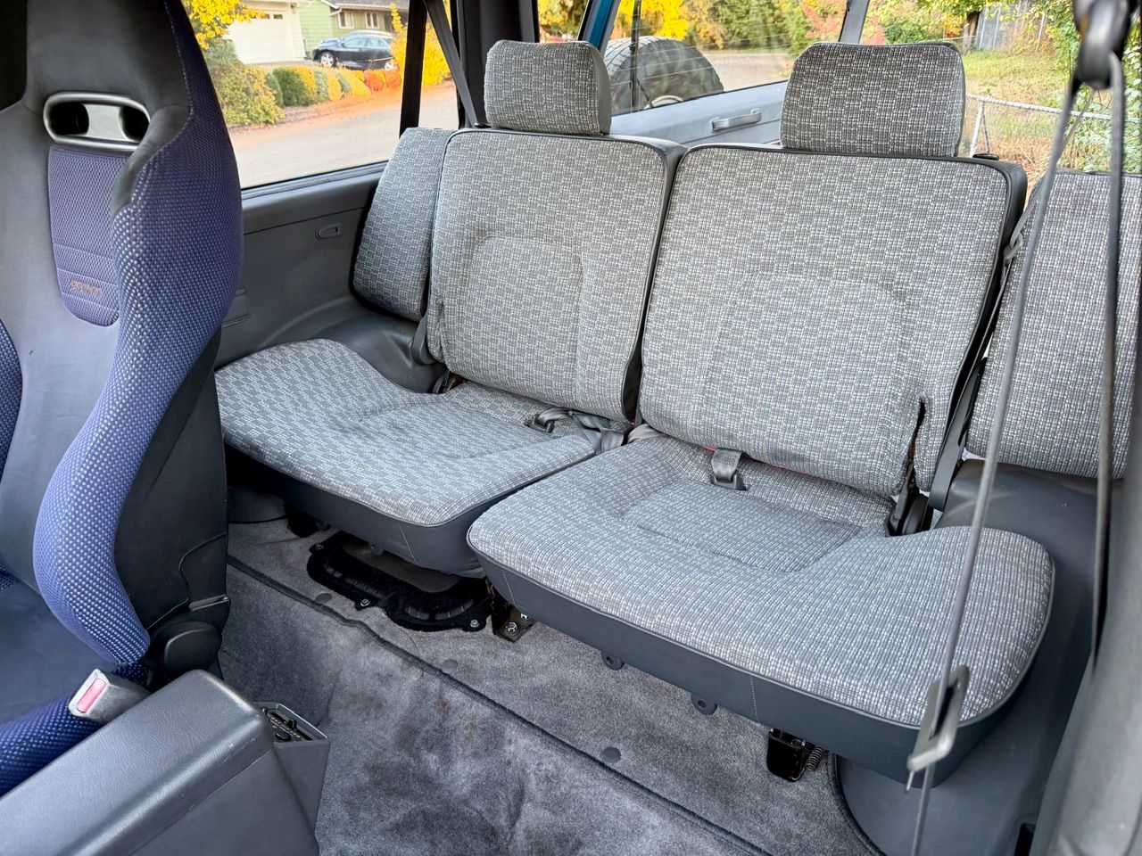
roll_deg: +1.6
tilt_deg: -26.6
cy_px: 428
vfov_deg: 56.8
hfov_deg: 71.6
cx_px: 571
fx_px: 792
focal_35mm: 24
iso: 200
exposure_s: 1/82
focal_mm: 6.76
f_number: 1.78
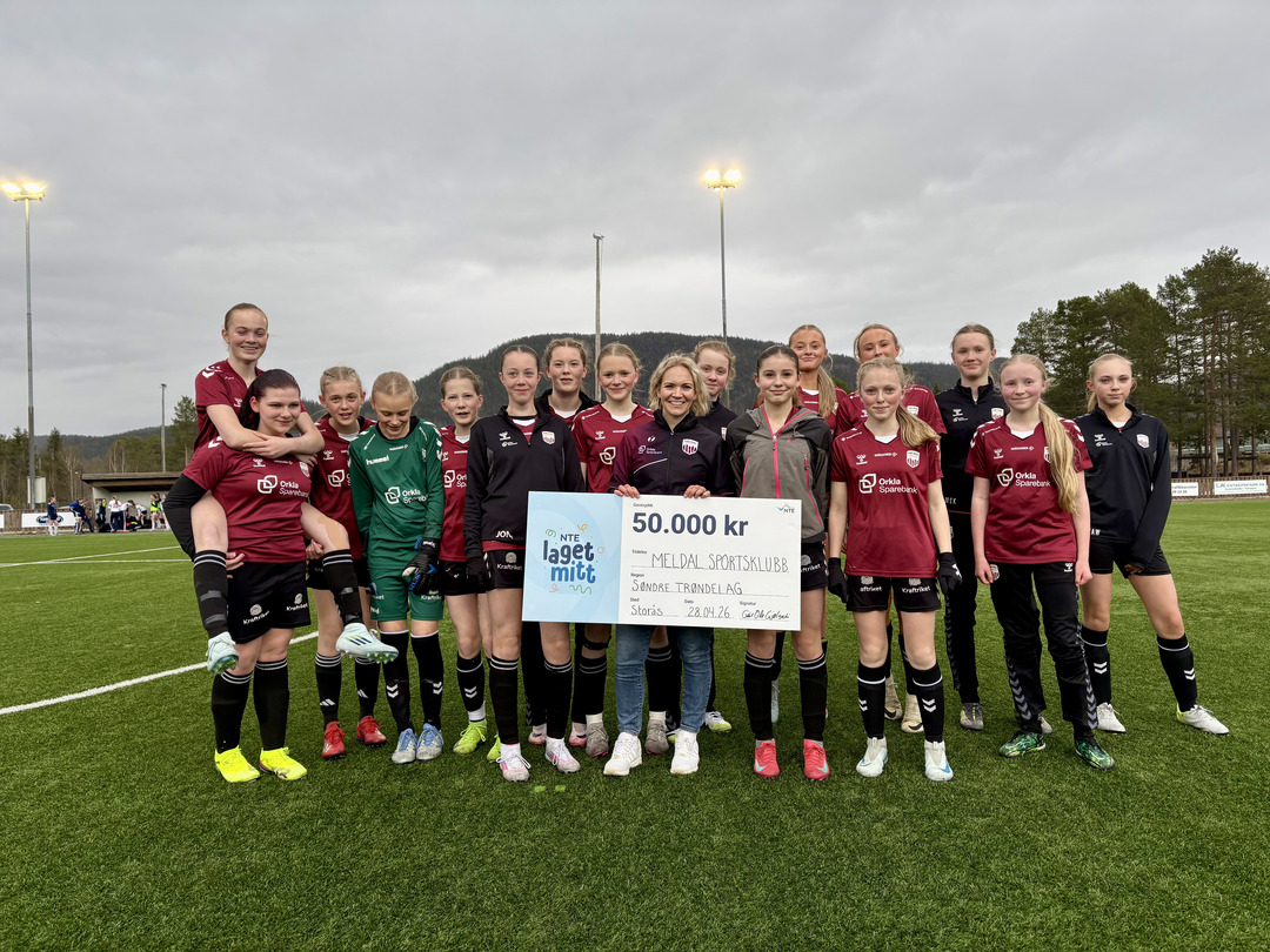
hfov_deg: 67.3
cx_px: 635
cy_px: 476
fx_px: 954
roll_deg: +2.5
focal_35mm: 26
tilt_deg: -0.3
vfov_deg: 53.1
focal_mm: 5.96
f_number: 1.6
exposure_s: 1/293
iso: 40
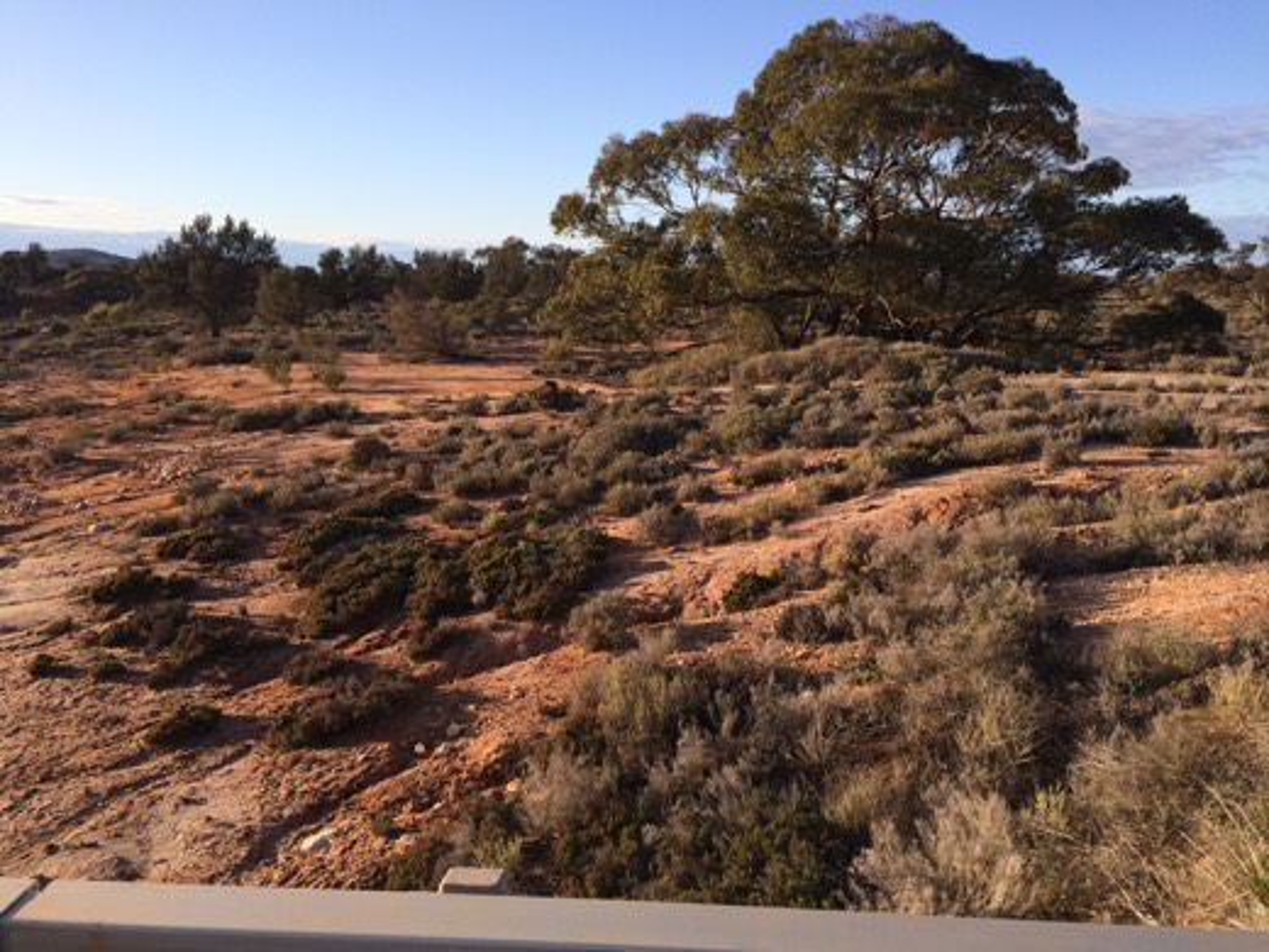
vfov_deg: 48.2
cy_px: 476
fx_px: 1063
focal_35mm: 29
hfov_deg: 61.7
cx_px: 634
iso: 32
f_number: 2.2
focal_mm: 4.15
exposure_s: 1/1001
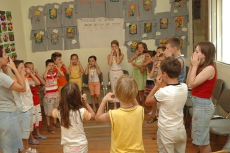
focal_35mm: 42
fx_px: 268
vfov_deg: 31.8
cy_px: 74
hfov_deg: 46.3
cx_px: 98
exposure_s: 1/80
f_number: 6.3
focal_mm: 24
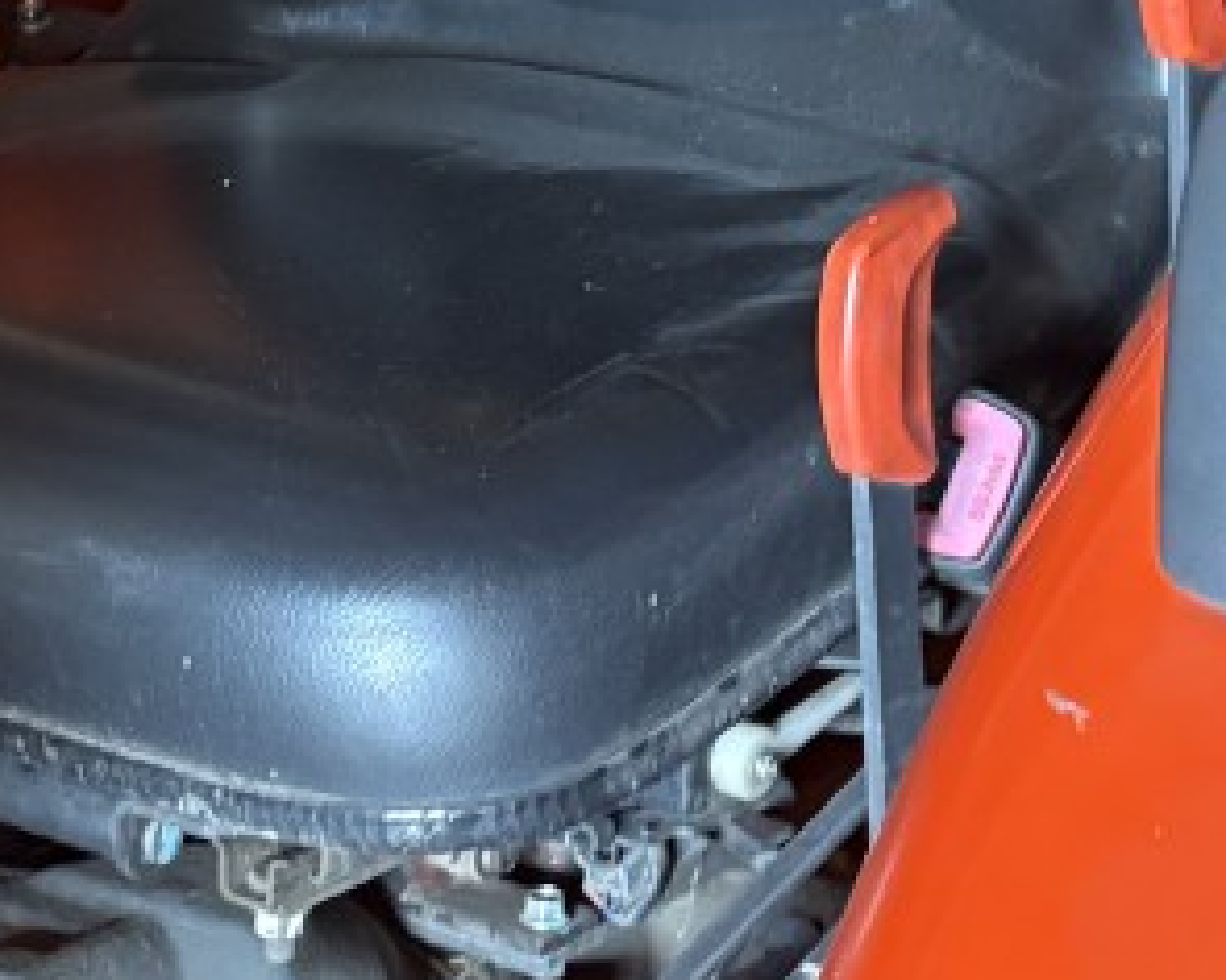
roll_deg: +2.7
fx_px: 4499
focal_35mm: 124
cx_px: 245
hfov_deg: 15.4
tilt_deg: -13.0
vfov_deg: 12.4
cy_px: 108
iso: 320
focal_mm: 5.96
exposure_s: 1/60
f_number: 1.6
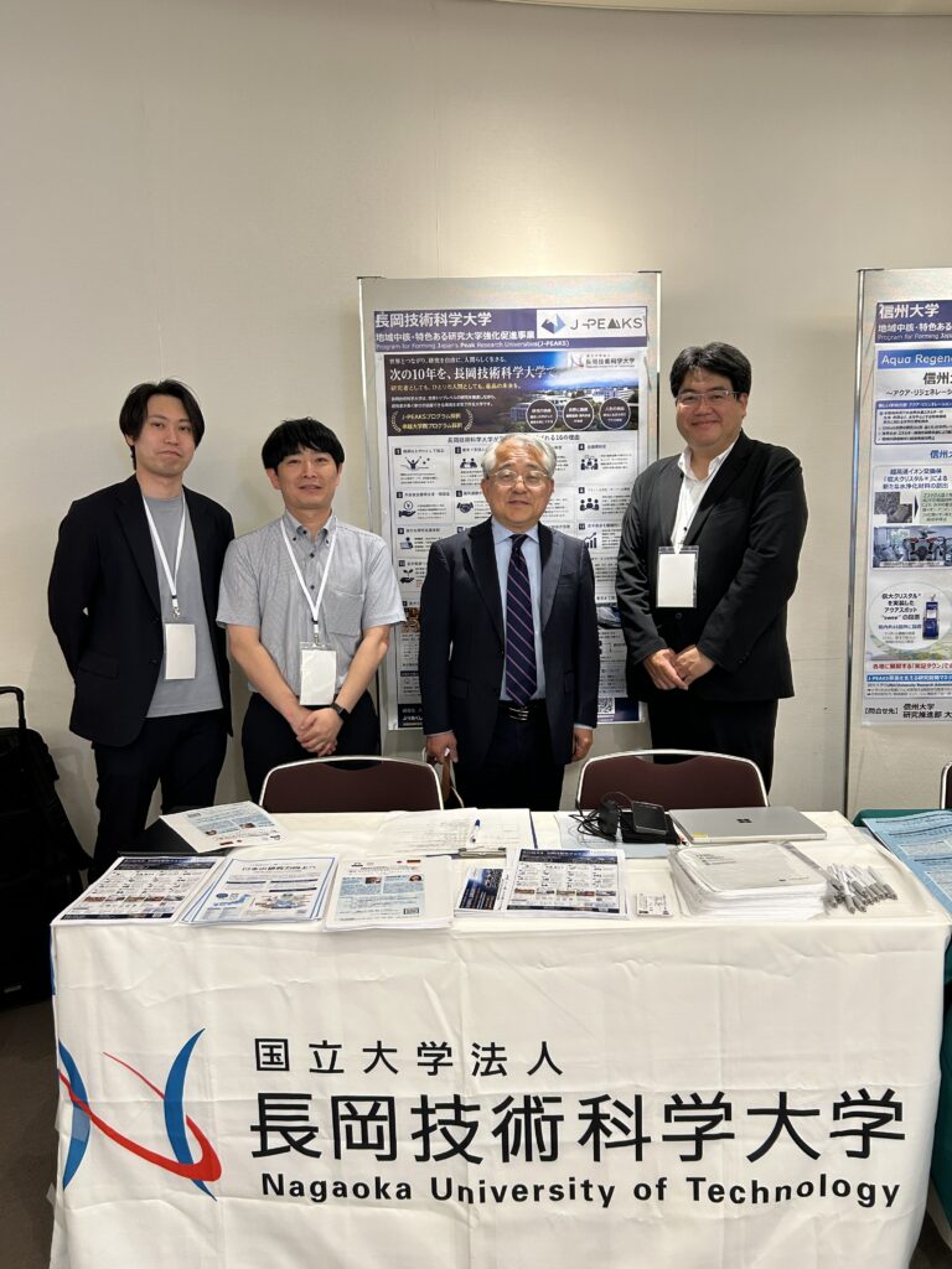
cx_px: 476
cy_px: 634
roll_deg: +0.5
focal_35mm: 26
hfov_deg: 53.1
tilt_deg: -6.9
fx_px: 953
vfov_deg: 67.3
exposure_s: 1/100
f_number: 1.5
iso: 100
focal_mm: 5.7
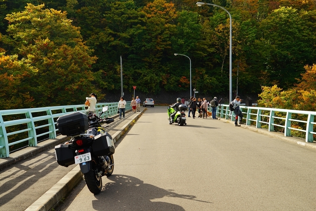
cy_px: 106
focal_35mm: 40
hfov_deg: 48.4
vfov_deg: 33.4
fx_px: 351
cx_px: 158
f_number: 7.1
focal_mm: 40
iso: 100
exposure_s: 1/160
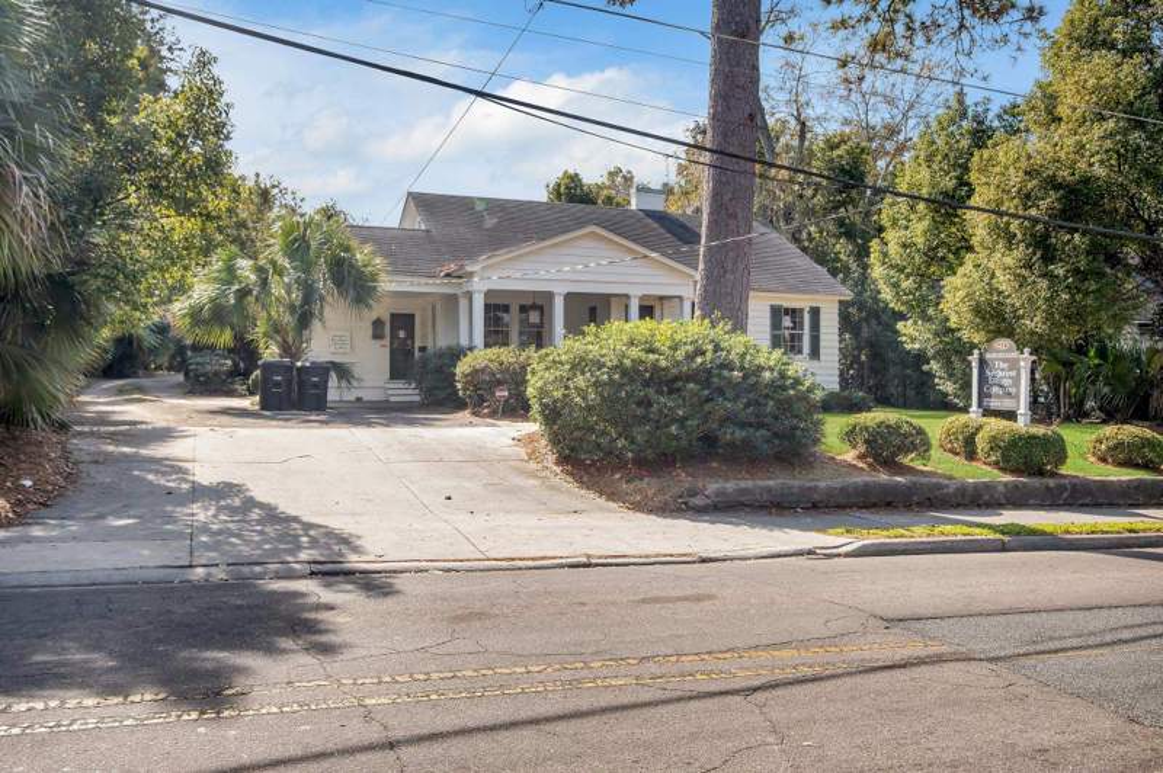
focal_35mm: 27
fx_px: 872
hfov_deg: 67.4
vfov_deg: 47.9
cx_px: 582
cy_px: 386
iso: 250
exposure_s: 1/340
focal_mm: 18.2
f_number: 8
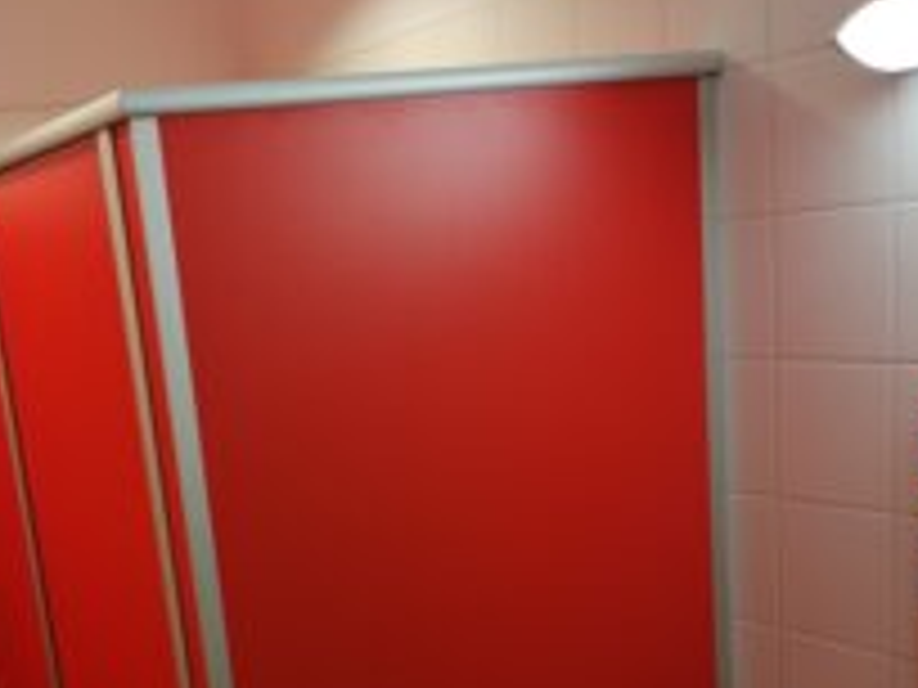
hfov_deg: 35.8
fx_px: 1406
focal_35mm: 53
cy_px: 612
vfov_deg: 26.6
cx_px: 297
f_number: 1.8
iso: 80
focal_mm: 4.75
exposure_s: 1/50
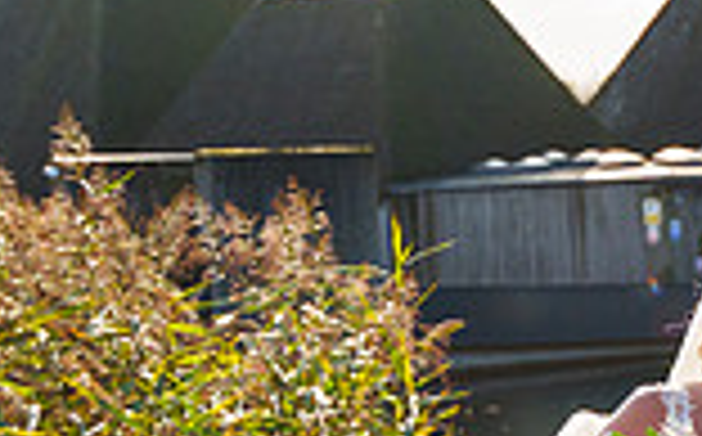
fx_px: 3038
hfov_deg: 13.0
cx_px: 754
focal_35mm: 159
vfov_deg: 8.1
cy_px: 502
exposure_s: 1/4000
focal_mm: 41
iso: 400
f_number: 3.2
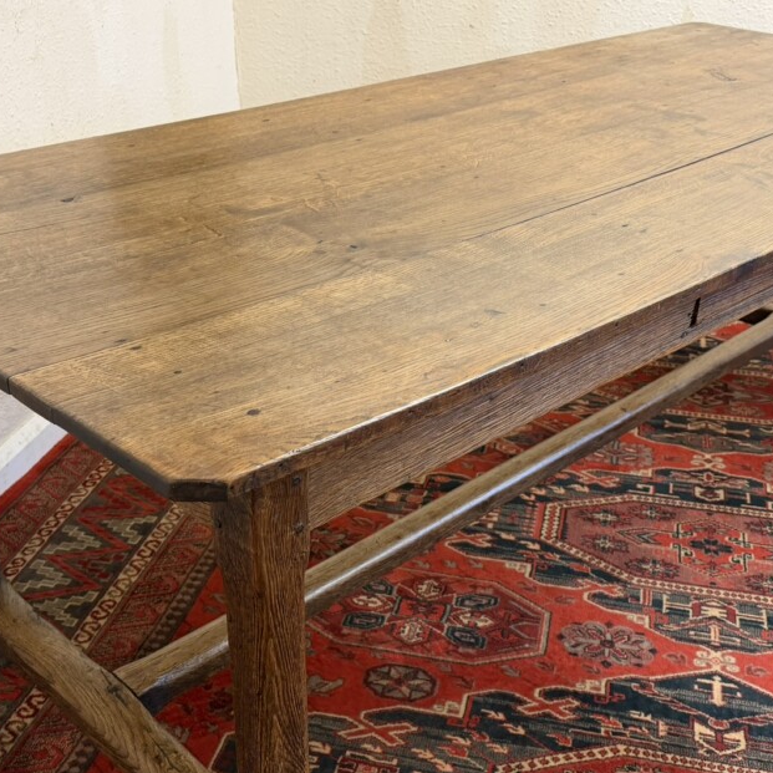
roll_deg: -1.3
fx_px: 1036
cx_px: 412
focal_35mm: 41
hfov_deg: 40.9
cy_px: 461
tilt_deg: -31.2
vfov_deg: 40.8
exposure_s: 1/50
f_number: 1.78
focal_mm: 6.76
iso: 200
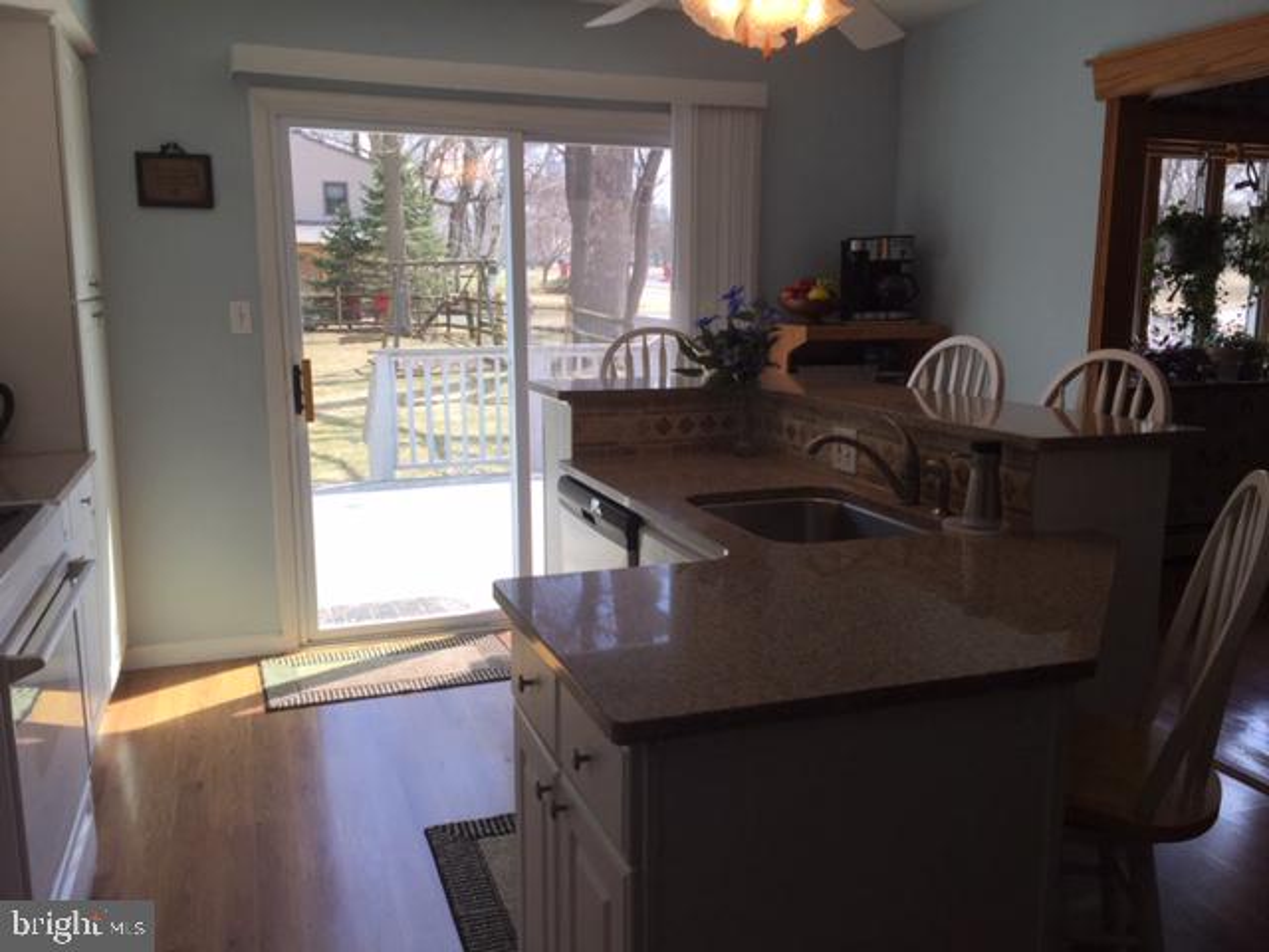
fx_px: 1063
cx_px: 634
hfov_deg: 61.7
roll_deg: -0.7
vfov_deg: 48.2
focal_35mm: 29
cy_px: 476
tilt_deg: -10.9
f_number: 2.2
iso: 32
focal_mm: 4.15
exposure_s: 1/217
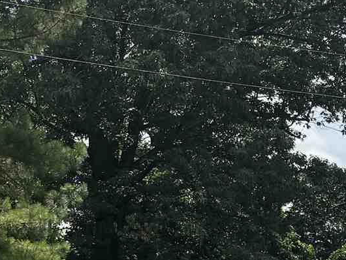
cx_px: -144
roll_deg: -4.2
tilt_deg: +7.0
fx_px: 1390
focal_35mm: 139
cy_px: 92
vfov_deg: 10.7
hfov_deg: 13.5
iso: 80
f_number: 1.78
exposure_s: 1/5348
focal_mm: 6.76
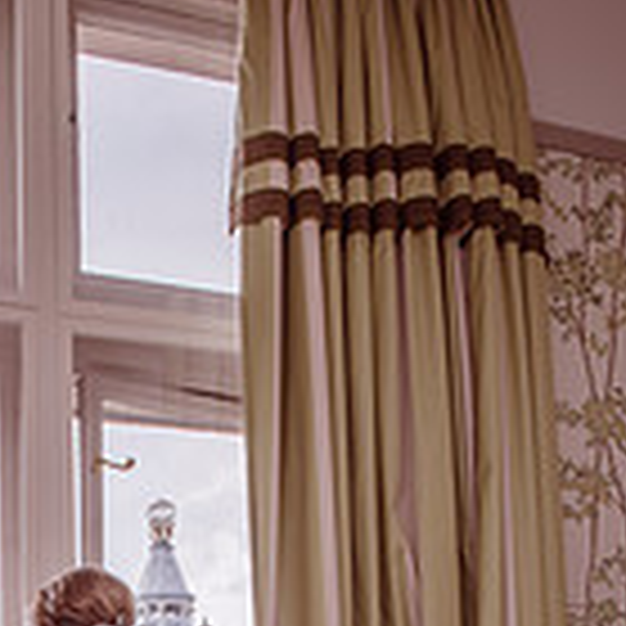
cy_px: 919
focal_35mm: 66
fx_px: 1350
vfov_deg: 22.0
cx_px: 95
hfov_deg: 25.5
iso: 320
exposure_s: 1/250
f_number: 5.6
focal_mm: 24
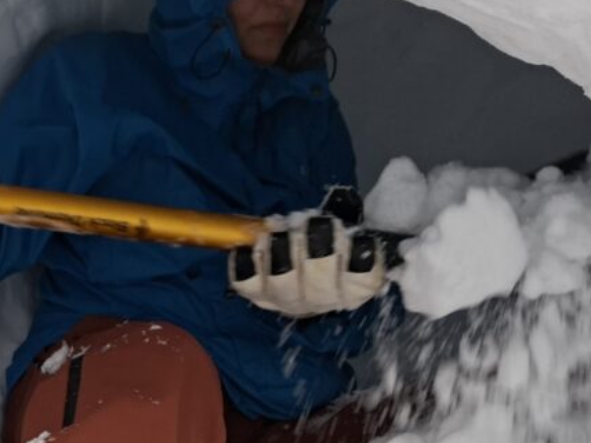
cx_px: 19
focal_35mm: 55
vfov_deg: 24.3
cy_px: 523
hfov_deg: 32.5
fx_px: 939
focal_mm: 5.54
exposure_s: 1/100
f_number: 1.8
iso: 80
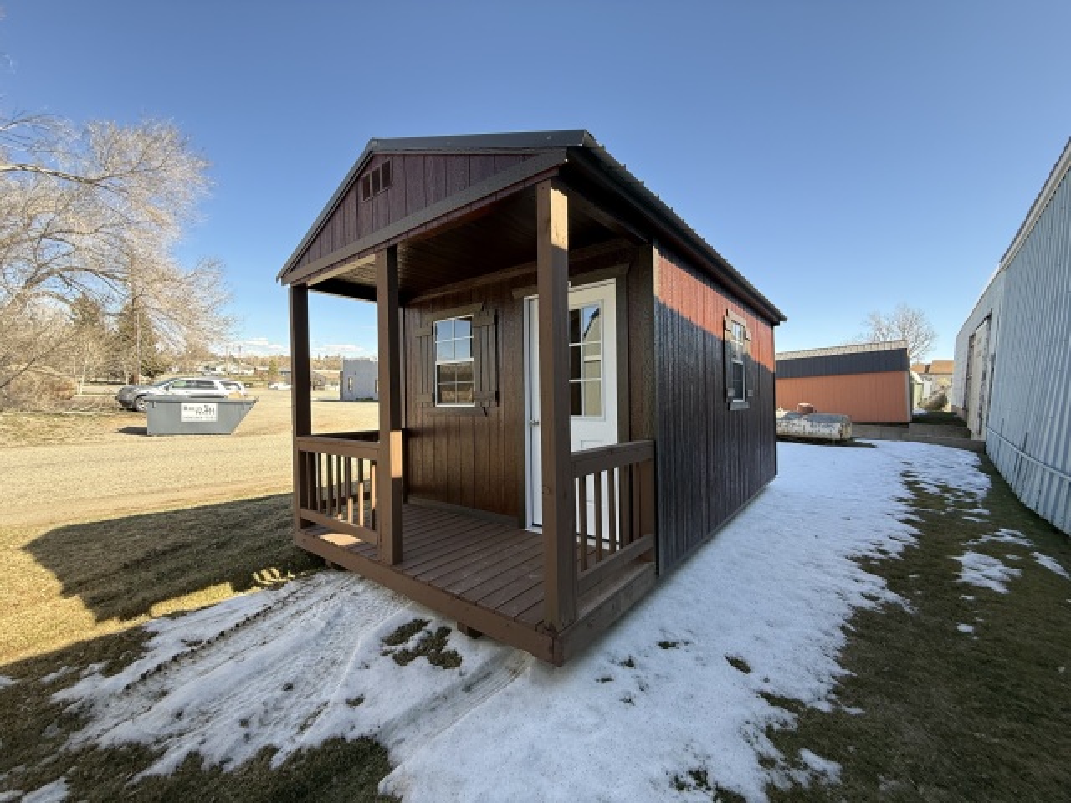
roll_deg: -0.3
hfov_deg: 102.1
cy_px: 402
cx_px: 536
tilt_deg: +0.5
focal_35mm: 14
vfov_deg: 85.7
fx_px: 433
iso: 64
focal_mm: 2.22
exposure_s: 1/312
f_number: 2.2
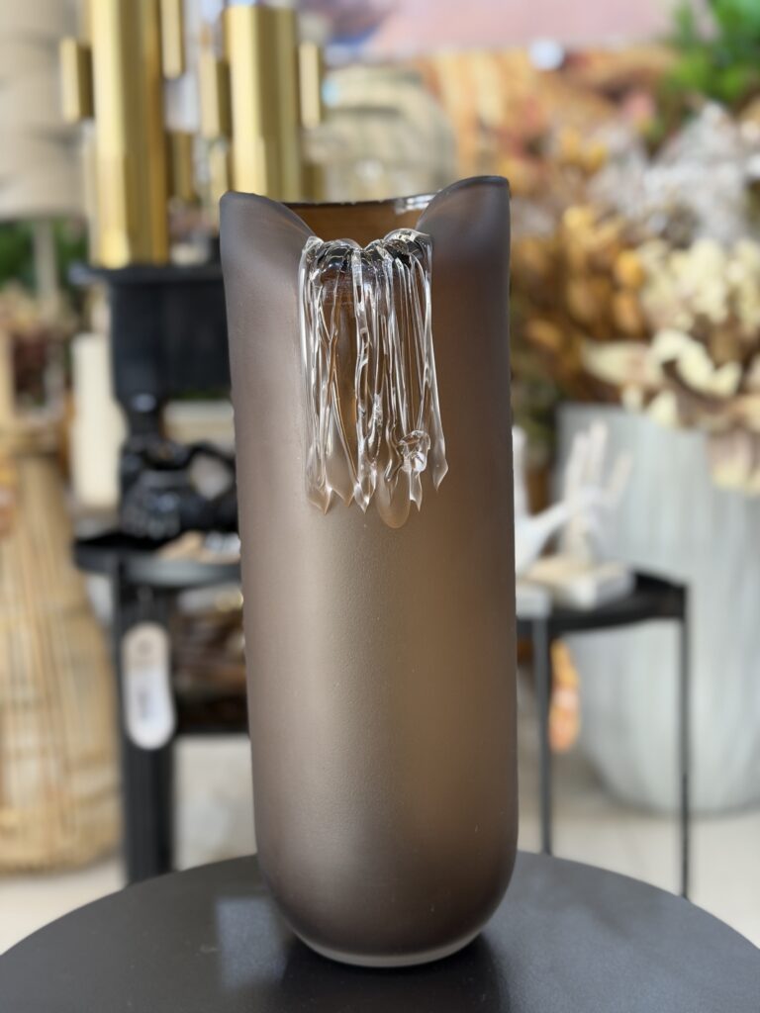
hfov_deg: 30.3
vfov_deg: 39.7
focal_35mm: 48
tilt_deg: -6.2
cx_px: 380
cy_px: 506
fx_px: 1405
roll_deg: +1.0
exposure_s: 1/60
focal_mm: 6.76
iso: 160
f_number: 1.78
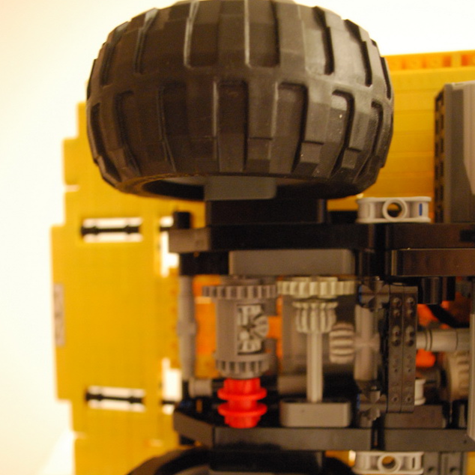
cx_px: 238
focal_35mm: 39
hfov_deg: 42.8
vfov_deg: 41.9
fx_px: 605
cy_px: 339
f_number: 3.8
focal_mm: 20
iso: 1600
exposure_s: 1/5
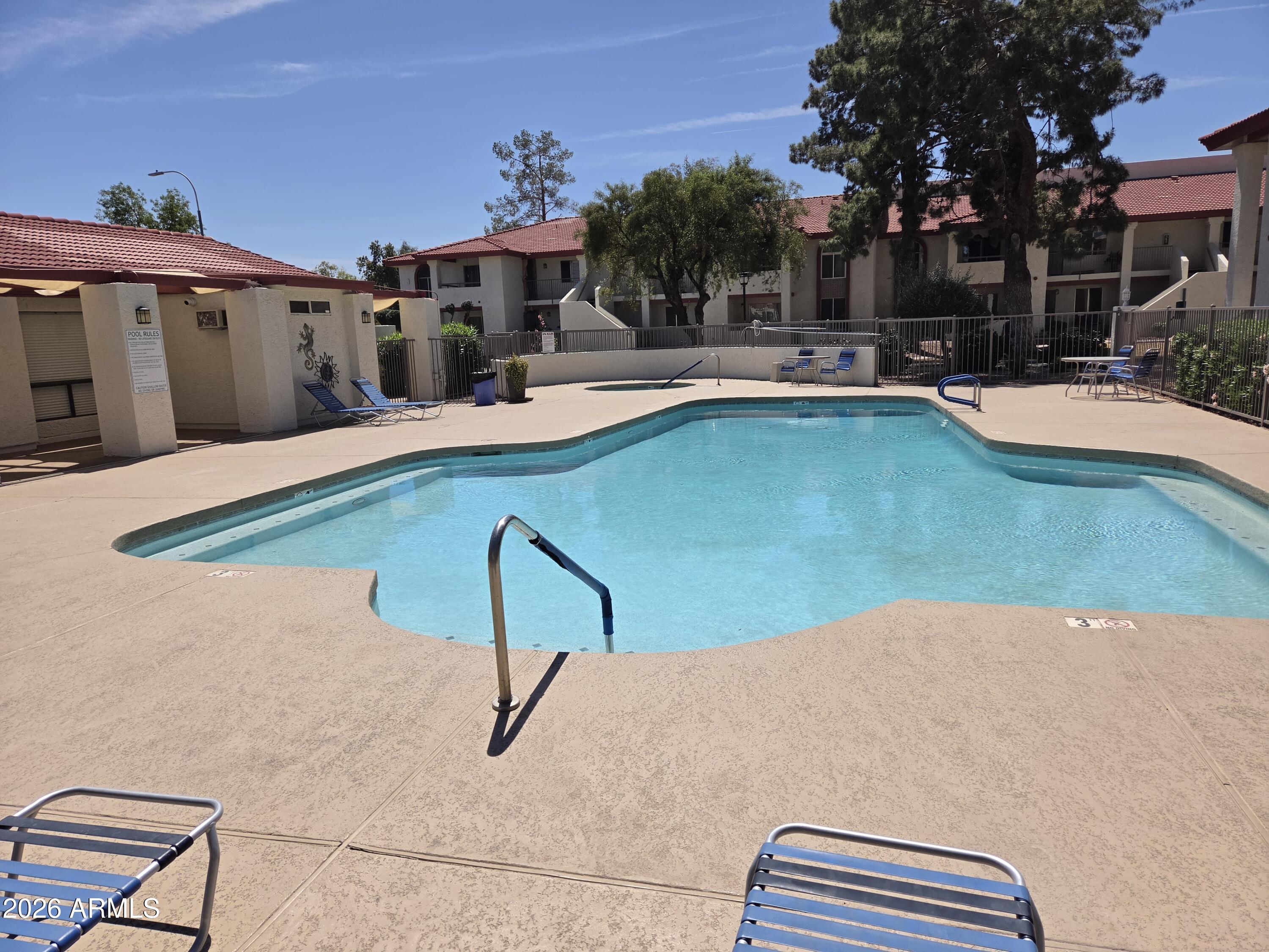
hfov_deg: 73.9
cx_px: 634
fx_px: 843
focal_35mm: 23
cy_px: 476
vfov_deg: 58.9
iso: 80
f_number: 1.8
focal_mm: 5.4
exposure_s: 1/7734
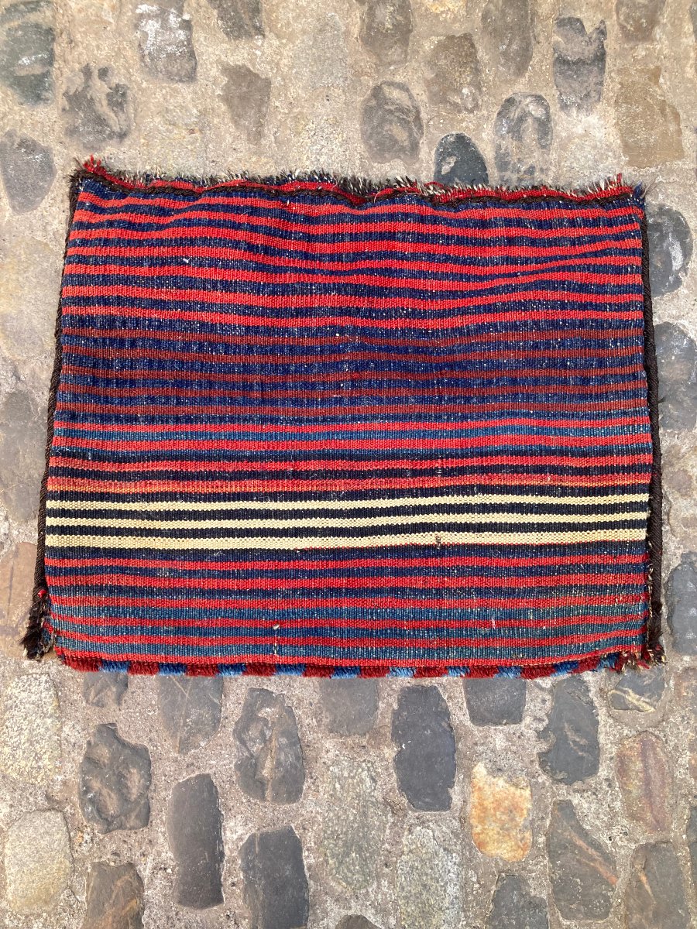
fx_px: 752
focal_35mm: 28
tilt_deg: -80.4
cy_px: 464
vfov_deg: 63.4
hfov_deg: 49.7
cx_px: 348
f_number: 1.8
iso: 80
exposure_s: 1/111
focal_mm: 3.99
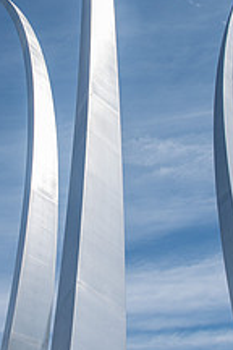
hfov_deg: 26.9
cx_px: 92
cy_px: 62
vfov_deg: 37.9
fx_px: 485
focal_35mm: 50
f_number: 10
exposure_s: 1/160
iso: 100
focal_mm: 24
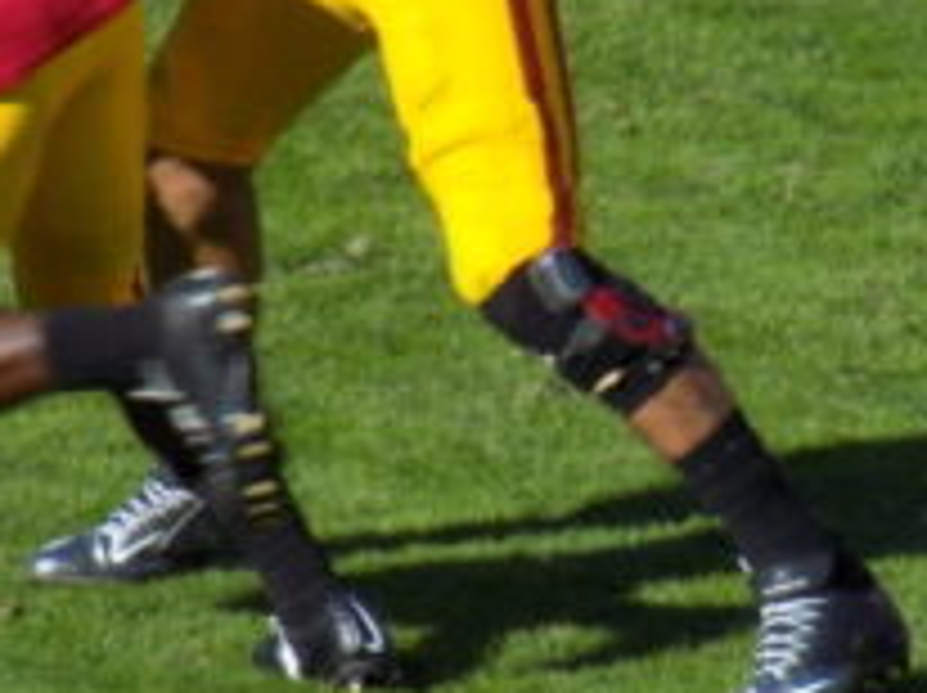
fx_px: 58392
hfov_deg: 0.9
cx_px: 504
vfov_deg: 0.7
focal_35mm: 2183
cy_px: 428
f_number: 5.9
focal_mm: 104
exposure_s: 1/320
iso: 80
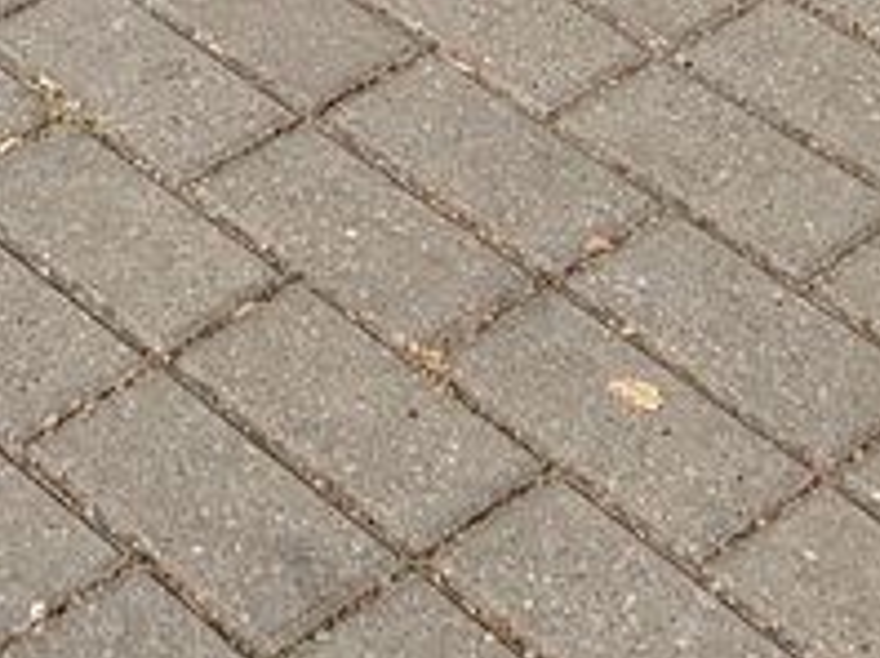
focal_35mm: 164
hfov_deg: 12.1
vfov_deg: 7.9
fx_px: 4164
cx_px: 387
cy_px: -1280
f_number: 1.9
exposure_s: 1/2500
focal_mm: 5.52
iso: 100
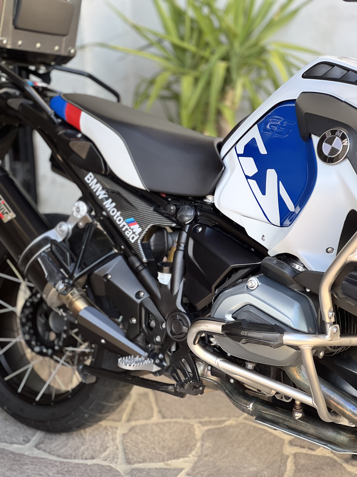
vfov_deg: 25.3
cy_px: 238
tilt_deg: -17.4
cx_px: 178
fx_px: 1059
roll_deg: +0.7
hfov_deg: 19.1
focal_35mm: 77
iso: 125
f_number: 2.8
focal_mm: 9
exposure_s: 1/121
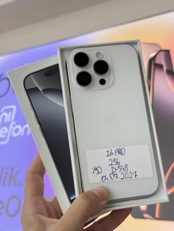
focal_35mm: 48
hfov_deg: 30.3
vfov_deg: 39.7
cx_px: 87
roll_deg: -7.5
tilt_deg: +21.8
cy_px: 116
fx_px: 322
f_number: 1.78
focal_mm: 6.76
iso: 100
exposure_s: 1/205
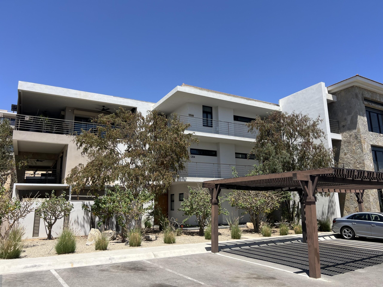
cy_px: 144
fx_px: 288
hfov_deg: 67.3
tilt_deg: +10.9
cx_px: 192
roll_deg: +1.1
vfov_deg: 53.1
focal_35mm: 26
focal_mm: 5.7
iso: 50
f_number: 1.5
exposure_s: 1/3831
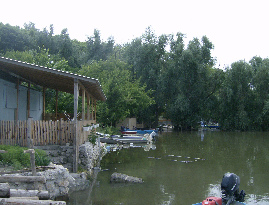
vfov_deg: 40.0
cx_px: 134
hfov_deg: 51.1
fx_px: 281
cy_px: 102
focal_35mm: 36
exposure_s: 1/365
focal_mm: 6
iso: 100
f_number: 4.7
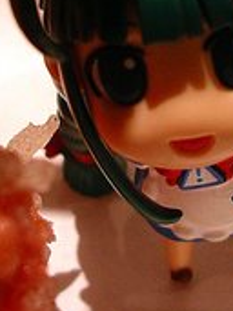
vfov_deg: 17.5
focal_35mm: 111
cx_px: 142
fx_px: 997
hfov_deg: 13.3
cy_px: 45
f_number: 2.8
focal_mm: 7.8
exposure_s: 1/15
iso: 200
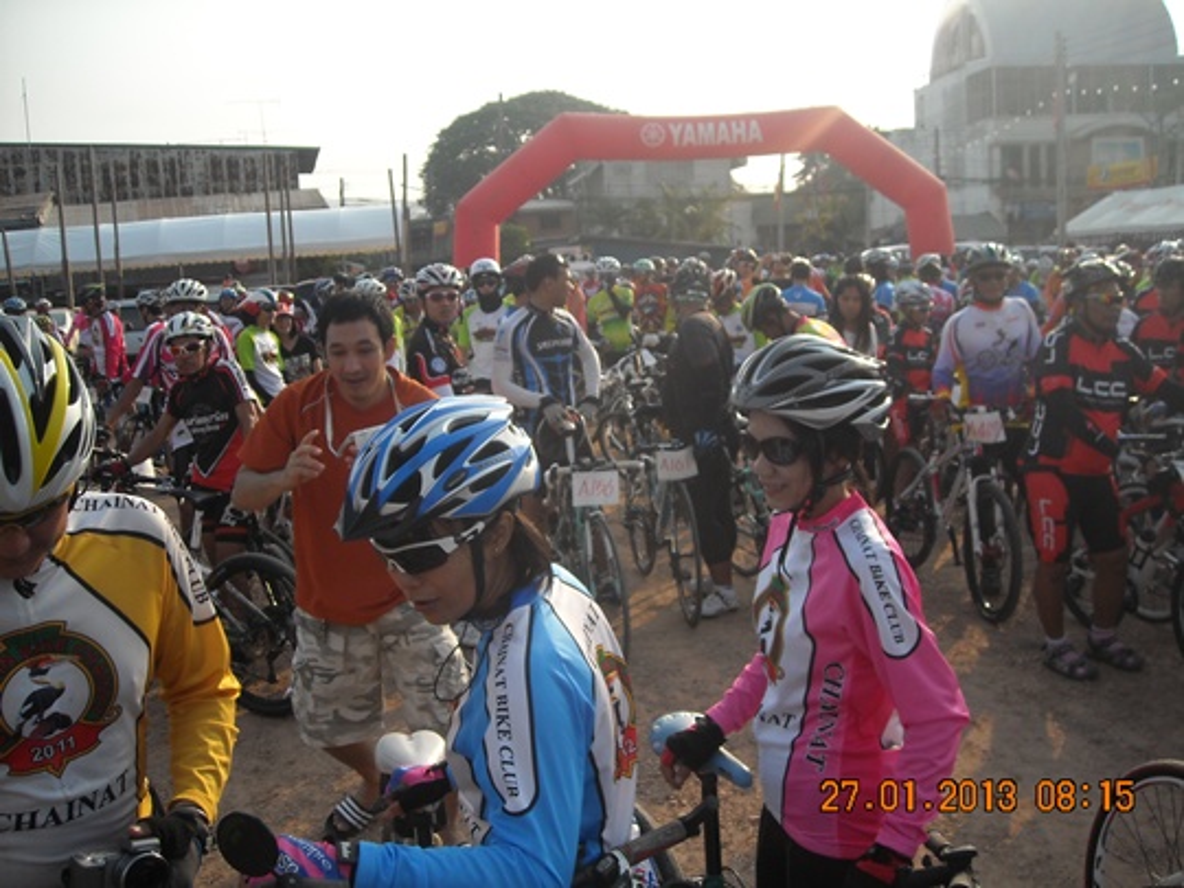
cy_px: 444
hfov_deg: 52.6
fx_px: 1197
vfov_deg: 40.7
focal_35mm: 35
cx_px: 592
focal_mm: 5.7
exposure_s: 1/250
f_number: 5.6
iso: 95
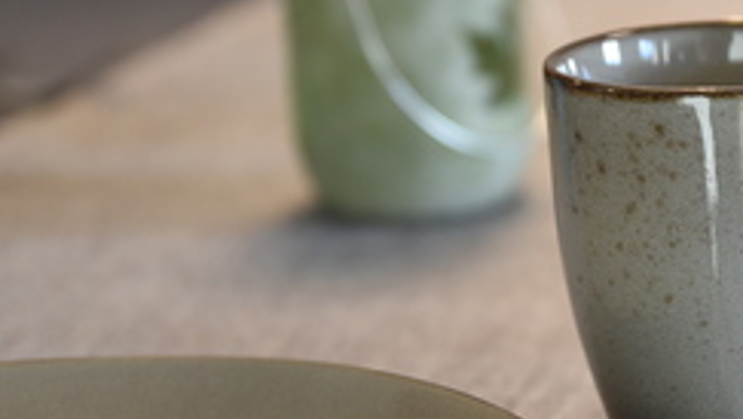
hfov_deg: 12.4
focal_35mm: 171
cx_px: 749
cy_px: 188
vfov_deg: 7.1
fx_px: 3371
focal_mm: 66
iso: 640
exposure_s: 1/100
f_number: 2.8
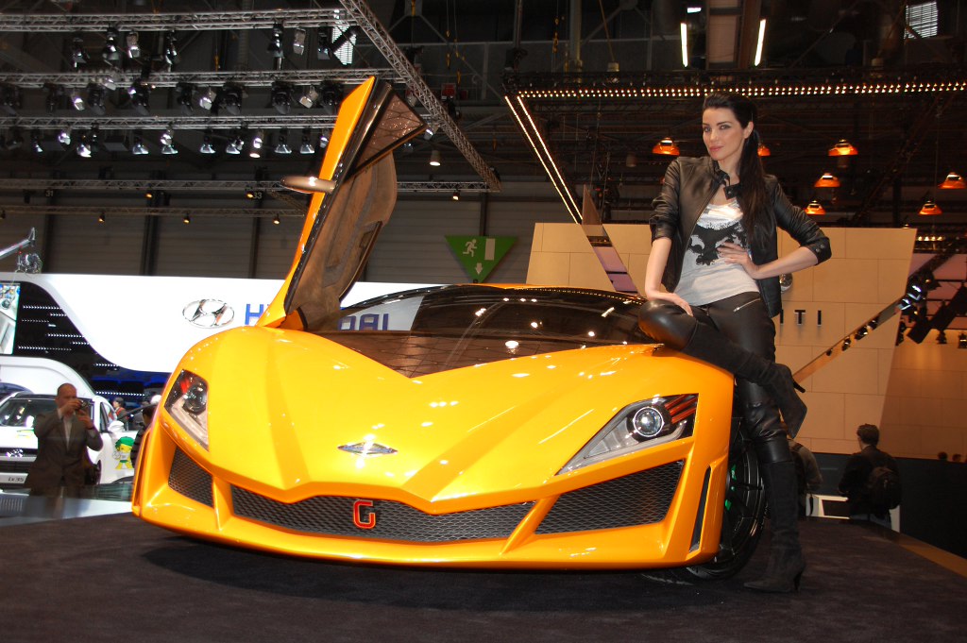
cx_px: 484
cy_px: 322
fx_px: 1047
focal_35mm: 39
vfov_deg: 34.2
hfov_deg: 49.6
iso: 400
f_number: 4.2
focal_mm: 26
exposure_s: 1/100
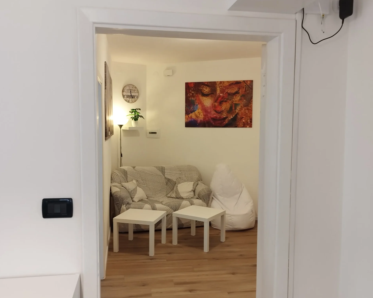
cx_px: 184
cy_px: 152
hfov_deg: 54.2
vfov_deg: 44.5
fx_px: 364
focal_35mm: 33
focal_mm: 5.95
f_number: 1.89
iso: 310
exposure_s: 1/40
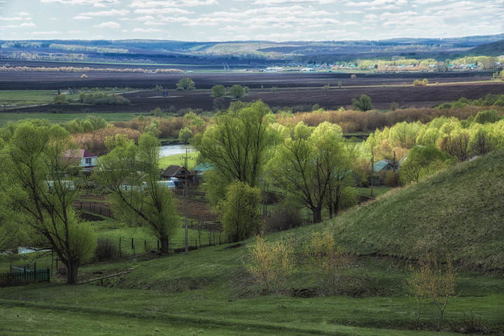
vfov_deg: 13.7
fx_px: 1400
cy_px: 168
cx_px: 252
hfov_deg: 20.4
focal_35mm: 100
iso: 250
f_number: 8
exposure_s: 1/320
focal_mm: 100
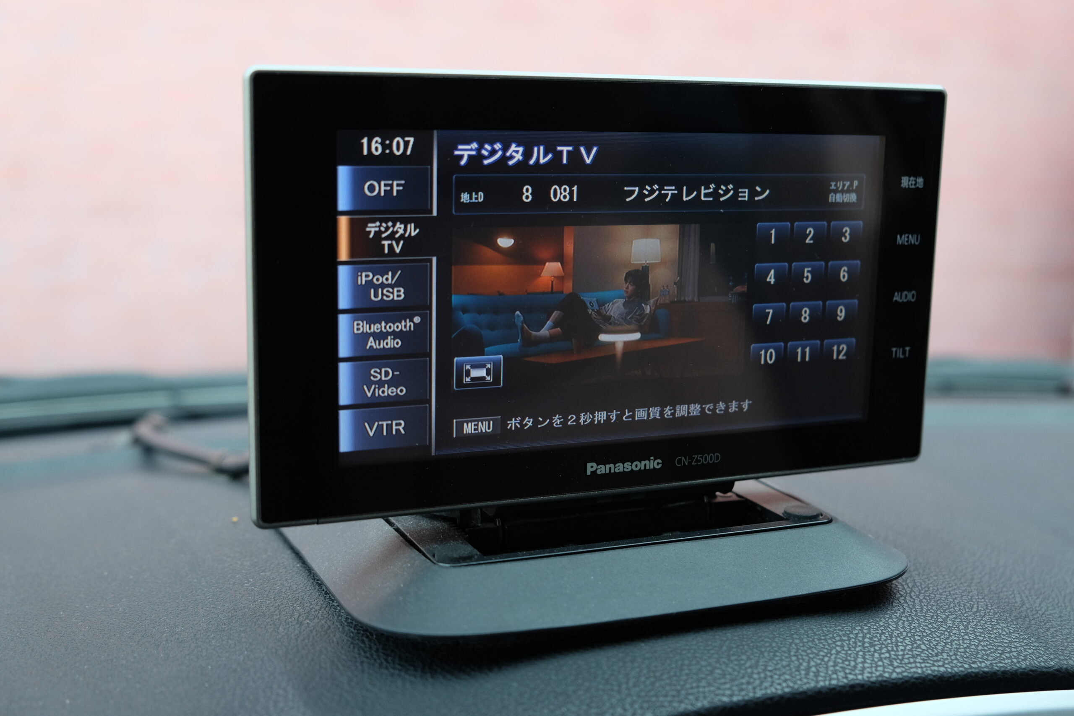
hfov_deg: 45.4
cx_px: 537
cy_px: 358
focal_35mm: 43
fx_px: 1283
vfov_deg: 31.2
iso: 400
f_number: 3.2
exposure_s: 1/120
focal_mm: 28.9
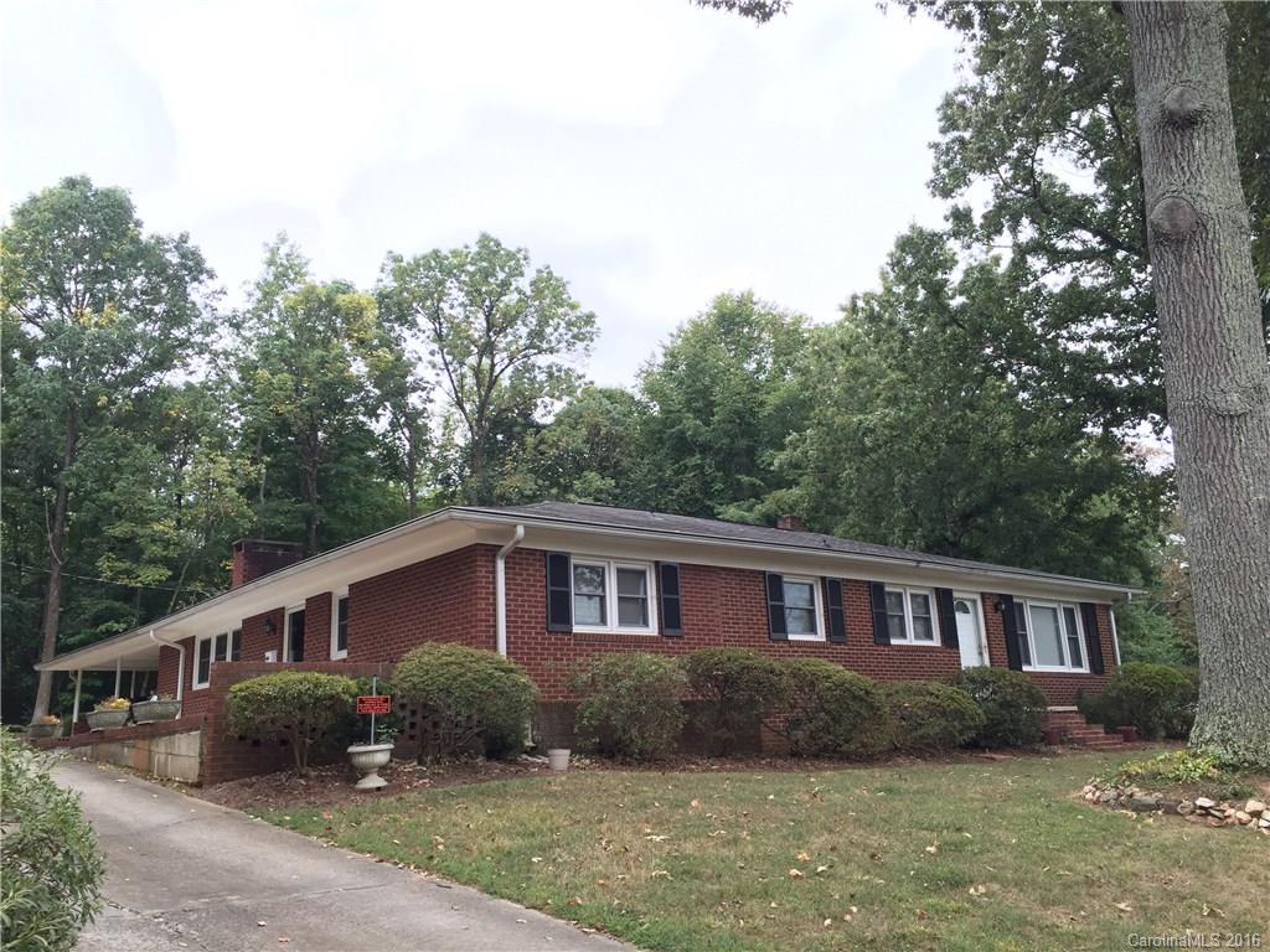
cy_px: 476
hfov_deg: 61.7
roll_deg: +1.8
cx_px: 635
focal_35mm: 29
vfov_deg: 48.2
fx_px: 1064
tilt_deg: +12.9
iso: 32
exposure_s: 1/316
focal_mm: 4.15
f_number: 2.2
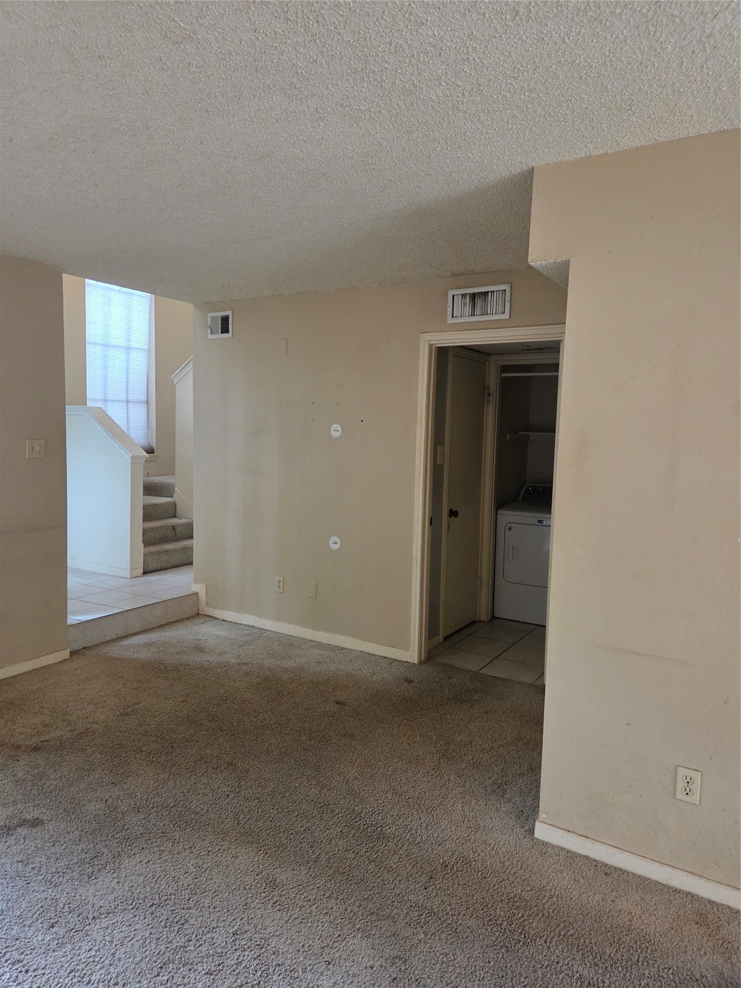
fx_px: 656
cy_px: 494
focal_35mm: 23
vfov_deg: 73.9
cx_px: 370
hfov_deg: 58.9
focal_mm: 5.4
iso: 640
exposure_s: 1/120
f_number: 1.8
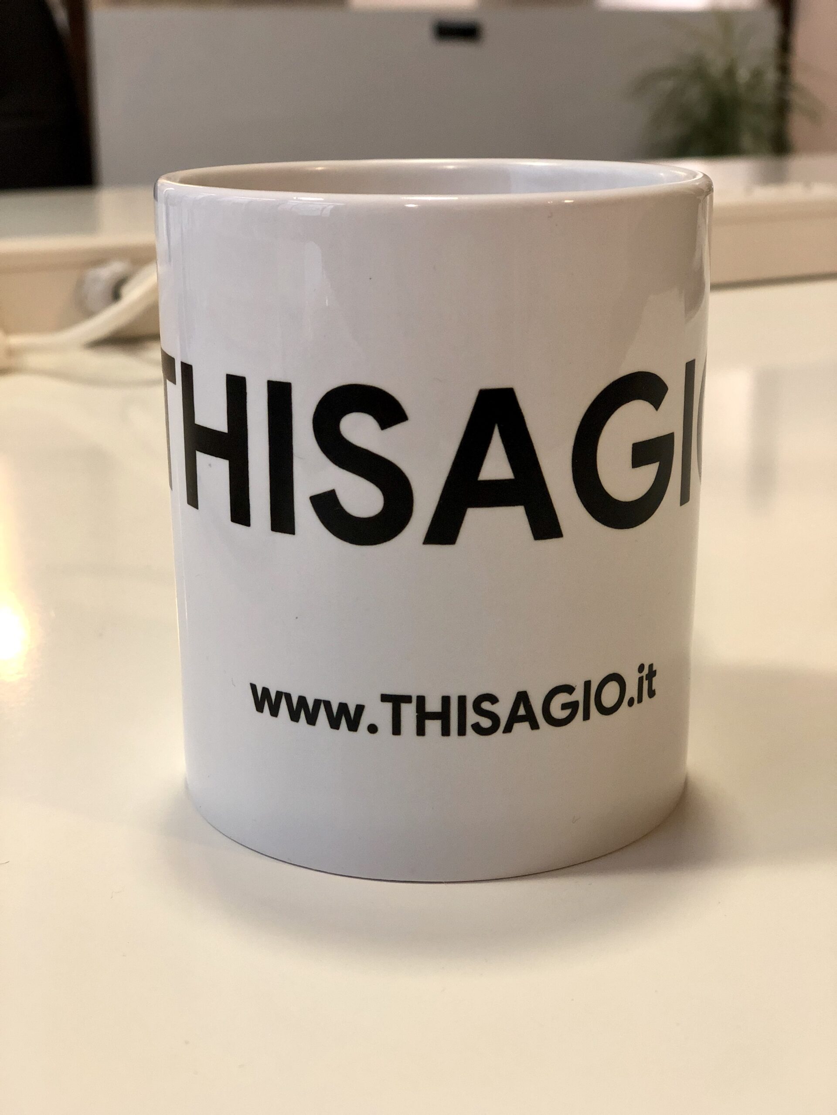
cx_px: 418
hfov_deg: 28.0
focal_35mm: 52
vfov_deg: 36.8
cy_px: 558
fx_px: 1676
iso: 125
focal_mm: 6
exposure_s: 1/33
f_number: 2.4
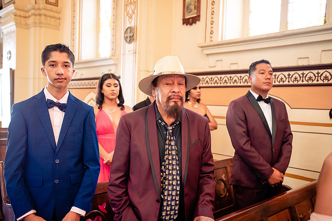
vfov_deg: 37.9
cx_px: 166
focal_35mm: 35
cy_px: 110
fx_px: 323
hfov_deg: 54.4
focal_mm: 35
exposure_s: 1/80
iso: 1250
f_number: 3.2
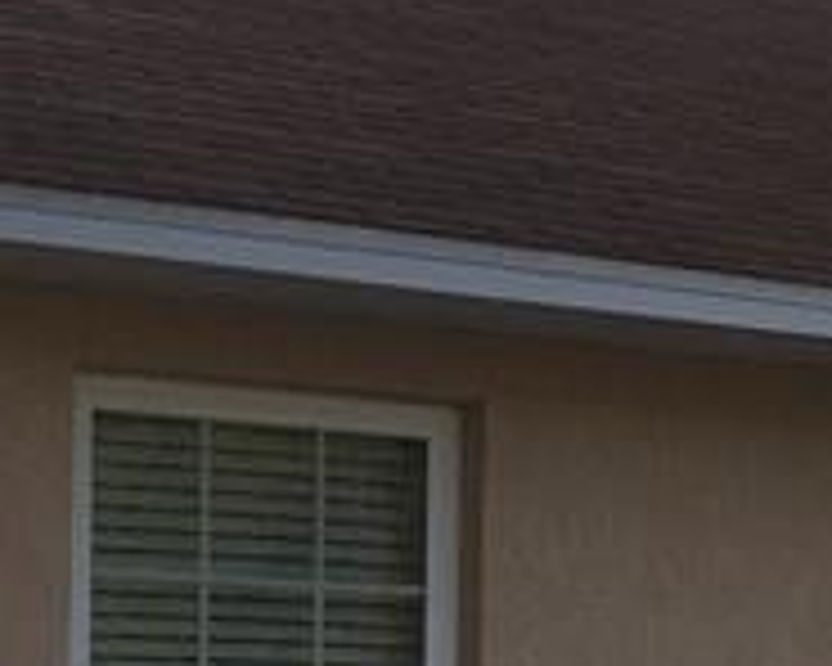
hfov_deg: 11.5
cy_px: 945
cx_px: 1439
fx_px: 3866
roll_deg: -1.7
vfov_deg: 9.6
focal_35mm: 157
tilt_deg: -0.8
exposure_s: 1/587
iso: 25
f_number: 2.2
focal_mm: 4.15
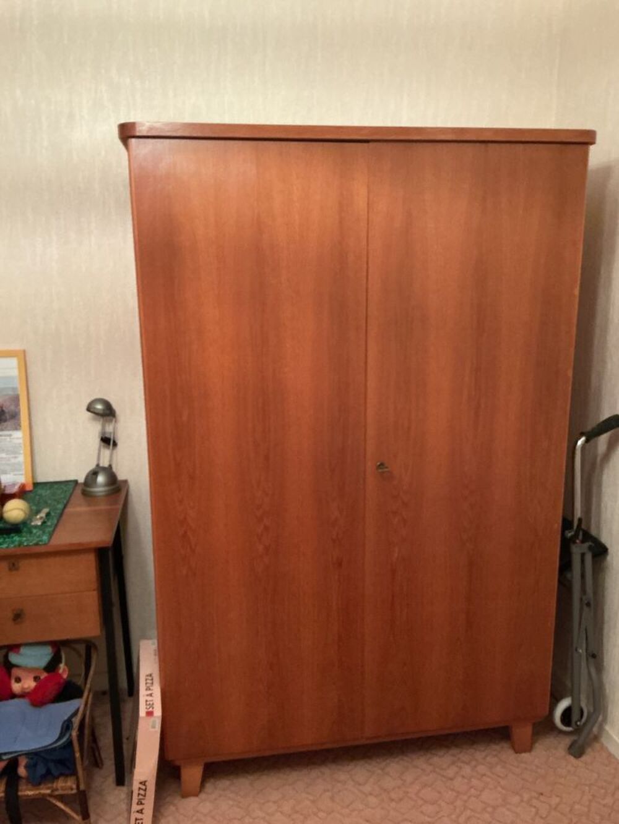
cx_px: 310
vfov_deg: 61.7
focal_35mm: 29
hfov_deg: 48.2
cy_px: 412
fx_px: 691
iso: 400
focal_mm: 3
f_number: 1.8
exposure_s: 1/30
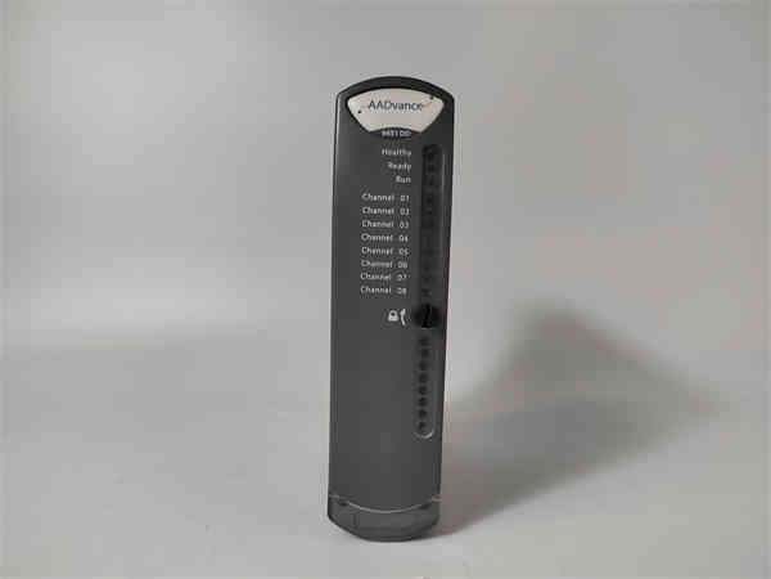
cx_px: 386
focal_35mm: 23
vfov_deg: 58.9
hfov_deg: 73.9
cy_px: 290
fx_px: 512
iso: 338
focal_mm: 5.52
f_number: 1.9
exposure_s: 1/100
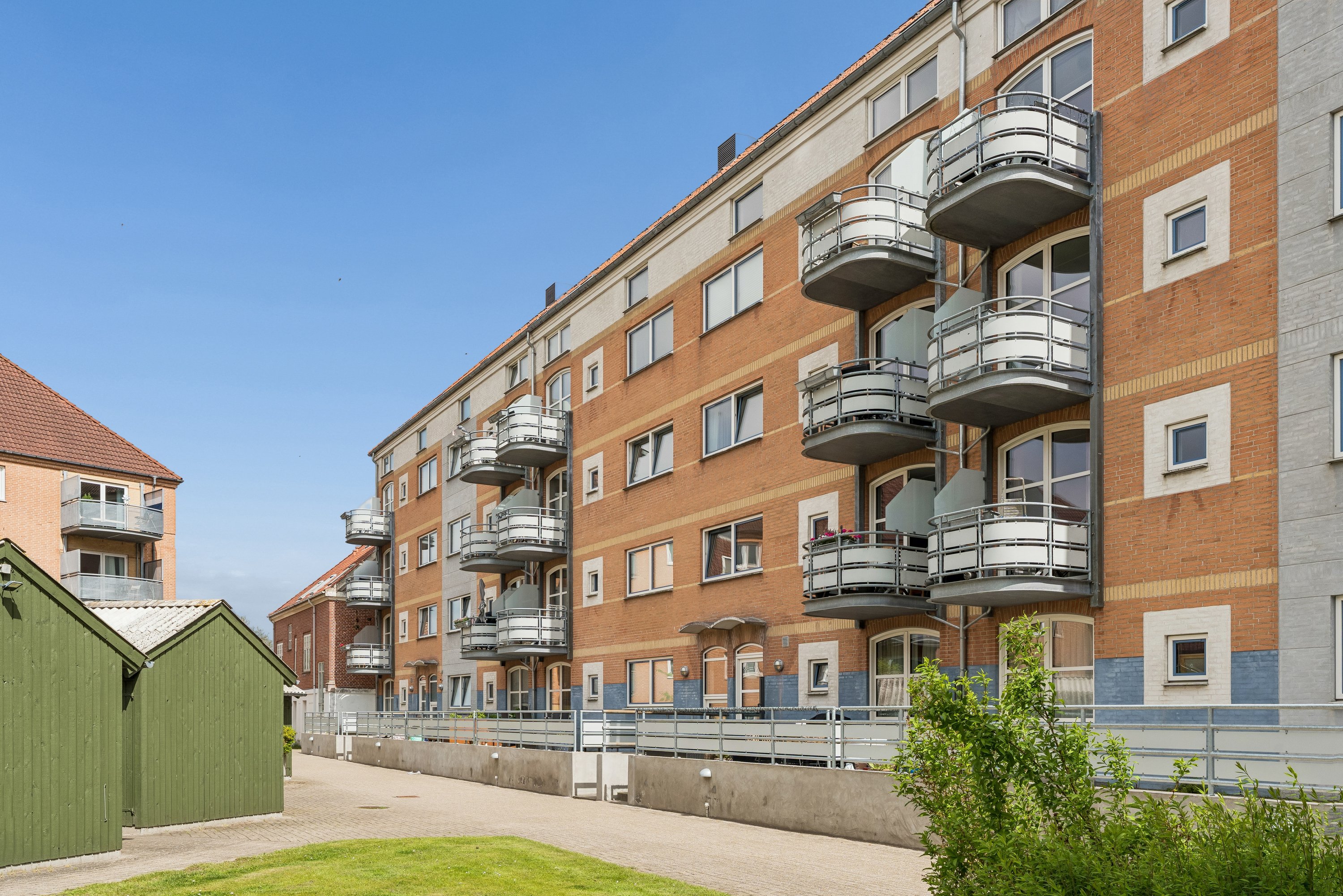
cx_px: 672
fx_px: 1082
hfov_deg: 63.7
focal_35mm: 29
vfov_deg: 45.0
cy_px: 448
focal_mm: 29
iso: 400
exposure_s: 1/640
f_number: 10
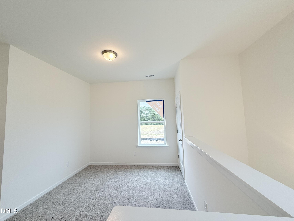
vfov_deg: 85.7
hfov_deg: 102.1
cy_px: 110
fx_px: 119
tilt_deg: +5.0
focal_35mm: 14
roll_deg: +1.4
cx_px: 147
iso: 100
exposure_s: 1/120
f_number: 2.2
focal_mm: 2.22
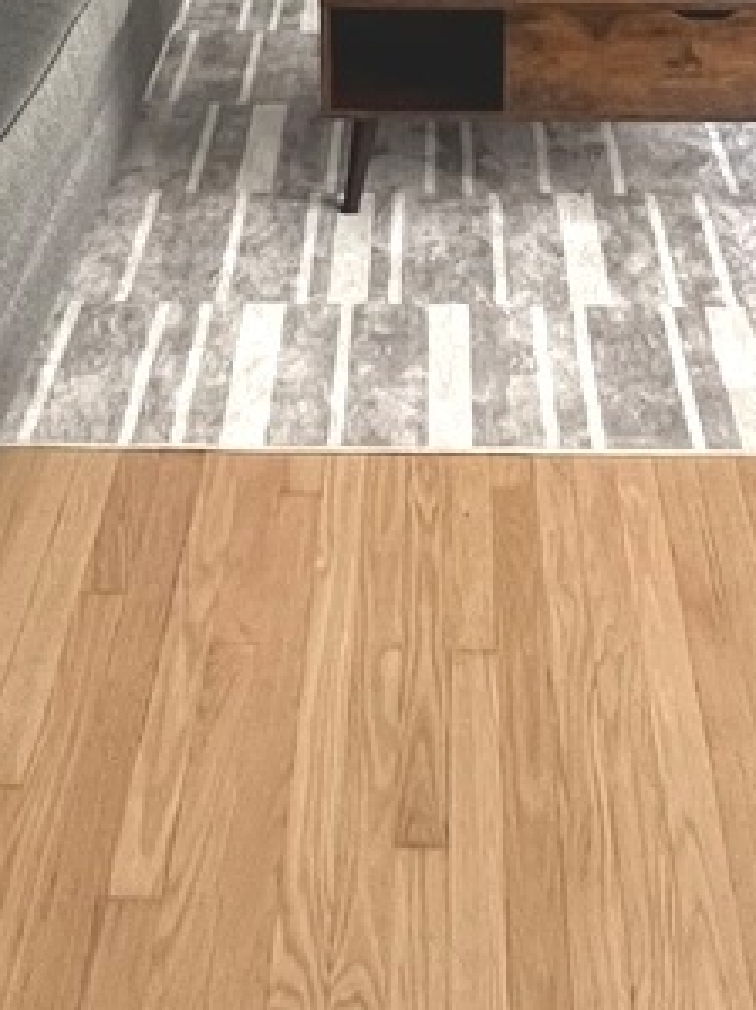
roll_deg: -0.7
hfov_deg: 30.8
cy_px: -402
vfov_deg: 29.5
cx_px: 418
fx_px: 1370
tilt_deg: -9.9
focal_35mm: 47
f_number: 1.8
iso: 250
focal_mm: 1.57
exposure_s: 1/73
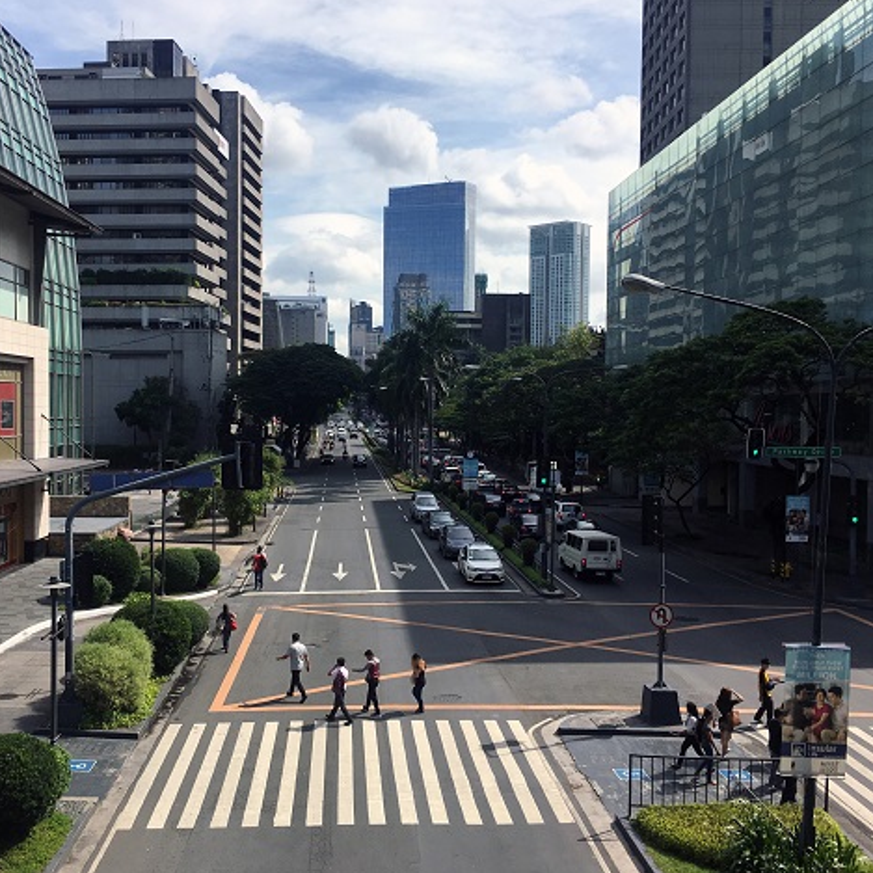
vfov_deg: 47.2
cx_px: 367
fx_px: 999
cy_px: 436
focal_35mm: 35
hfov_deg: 47.0
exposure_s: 1/1832
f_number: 2.2
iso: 25
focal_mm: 4.15
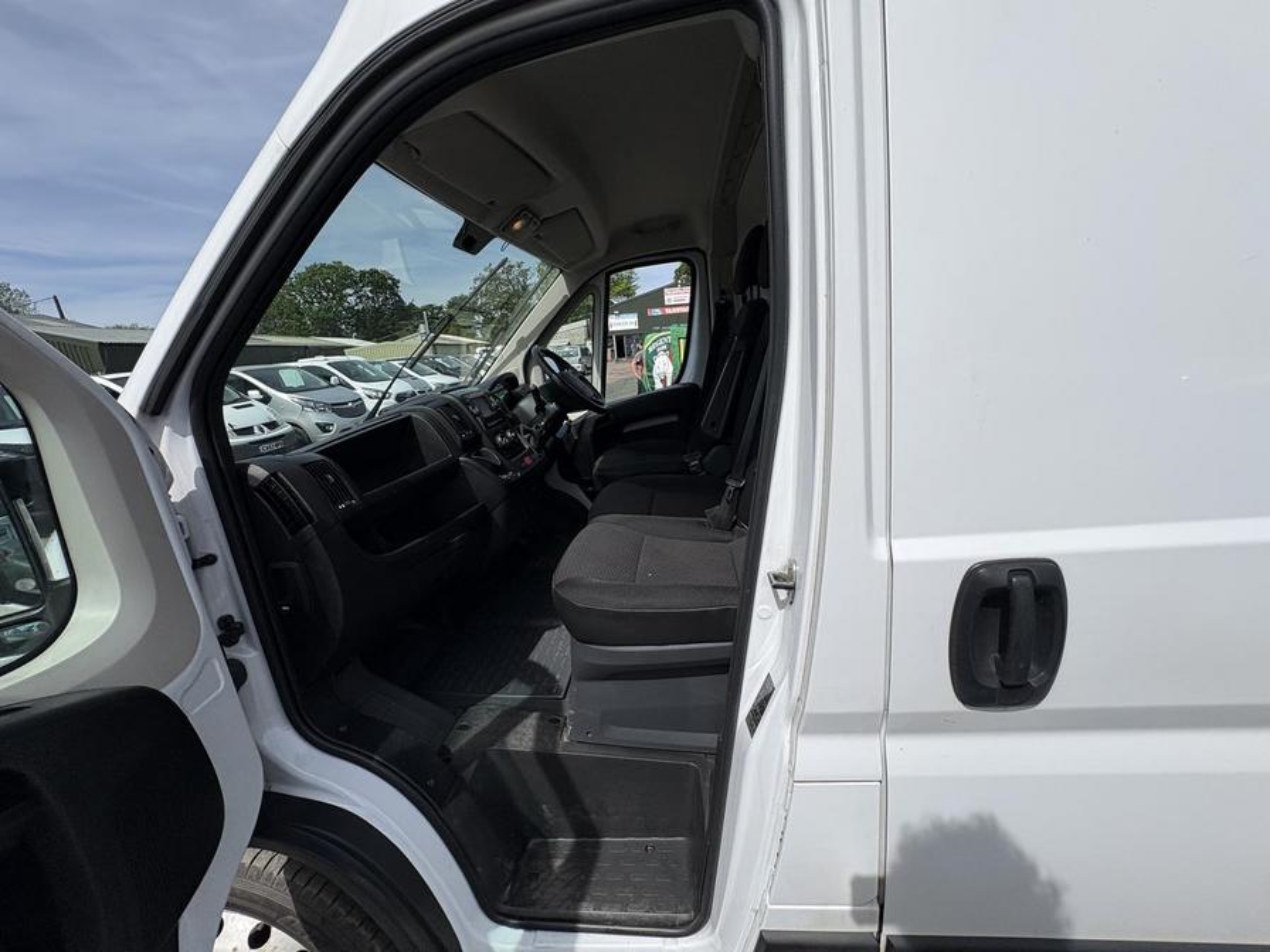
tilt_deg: -7.7
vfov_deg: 85.7
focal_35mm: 14
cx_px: 635
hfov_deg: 102.1
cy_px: 476
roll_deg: -4.0
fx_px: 514
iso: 40
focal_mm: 2.22
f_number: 2.2
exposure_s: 1/2208
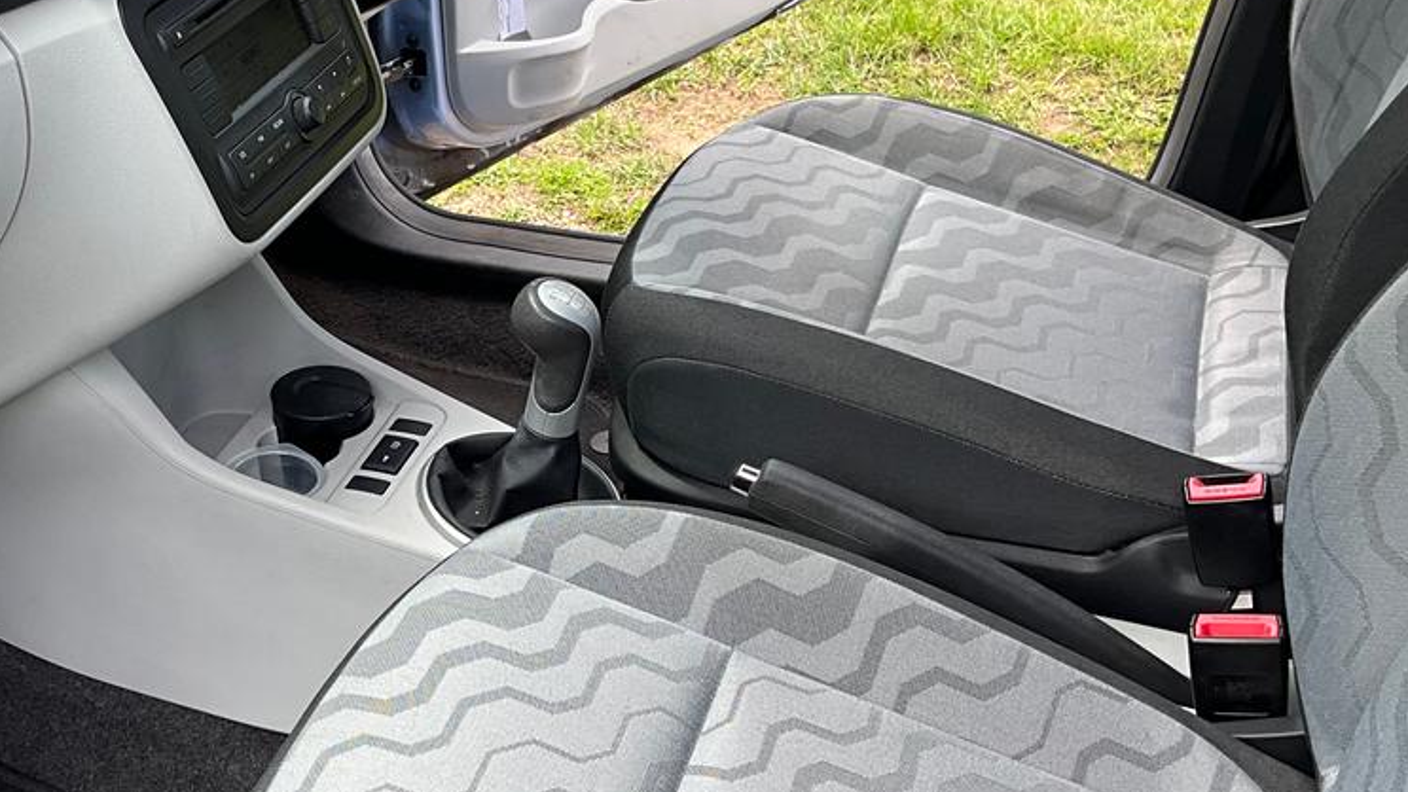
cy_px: 430
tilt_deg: -32.3
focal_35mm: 51
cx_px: 400
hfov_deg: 39.8
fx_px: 1904
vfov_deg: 23.5
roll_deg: -2.8
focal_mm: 3
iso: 20
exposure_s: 1/212
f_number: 1.8
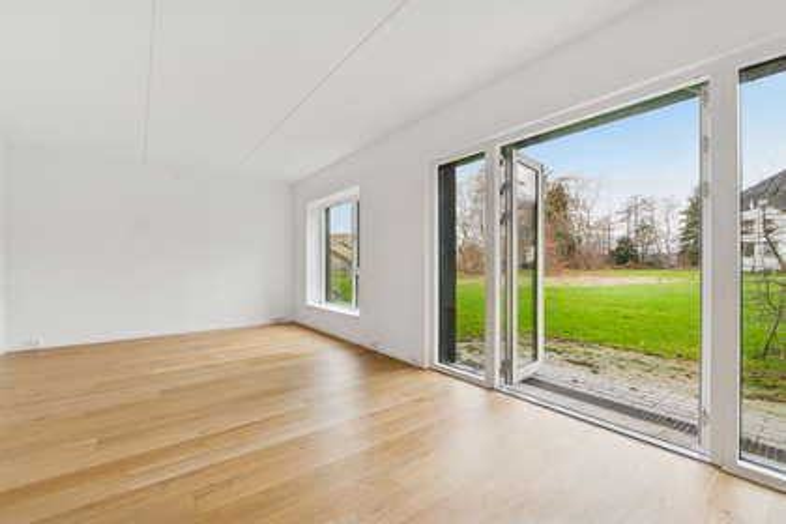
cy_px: 262
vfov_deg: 74.6
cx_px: 393
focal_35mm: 16
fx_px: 344
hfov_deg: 97.6
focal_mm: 10.5
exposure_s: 1/8
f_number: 8
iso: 200
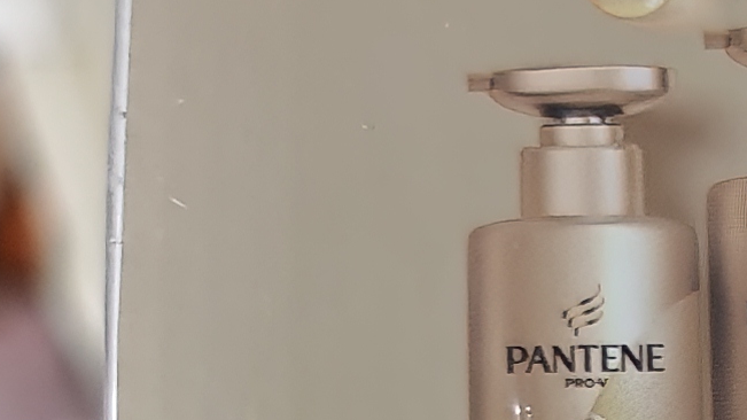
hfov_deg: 12.5
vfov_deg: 7.3
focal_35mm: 157
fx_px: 3109
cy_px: 995
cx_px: 1355
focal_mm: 7.73
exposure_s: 1/40
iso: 1250
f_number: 1.5
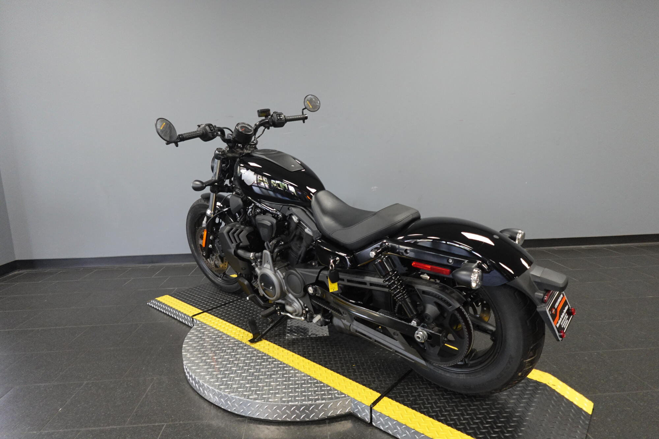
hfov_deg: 84.0
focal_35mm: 20
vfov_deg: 61.9
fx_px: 366
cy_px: 220
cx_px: 330
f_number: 2
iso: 800
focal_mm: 7.6
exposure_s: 1/100
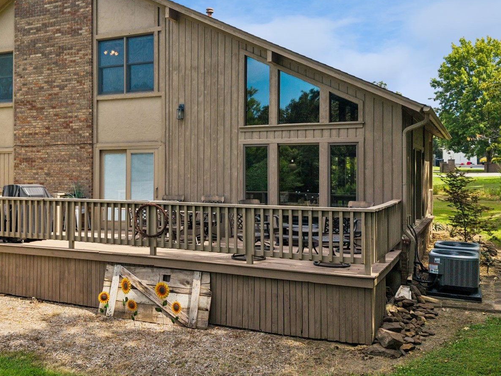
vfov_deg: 36.7
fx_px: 564
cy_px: 159
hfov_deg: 47.4
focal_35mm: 39
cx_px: 182
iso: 200
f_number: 1.8
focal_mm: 8.7
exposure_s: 1/3200
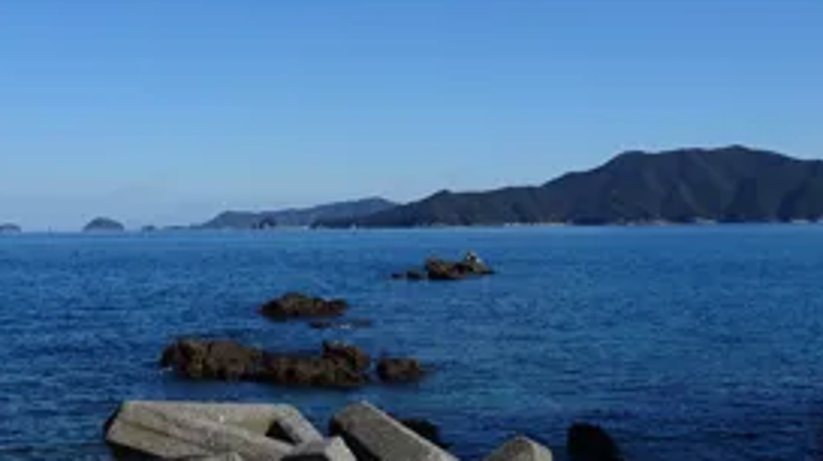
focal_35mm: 46
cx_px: 395
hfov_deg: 44.6
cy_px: 118
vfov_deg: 25.6
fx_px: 1003
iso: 80
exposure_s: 1/1250
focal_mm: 4.1
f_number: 3.5
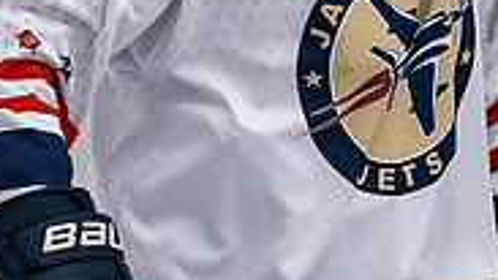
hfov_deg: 2.6
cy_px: 9
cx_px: 331
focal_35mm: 827
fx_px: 10922
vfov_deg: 1.5
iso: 2500
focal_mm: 130
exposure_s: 1/800
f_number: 4
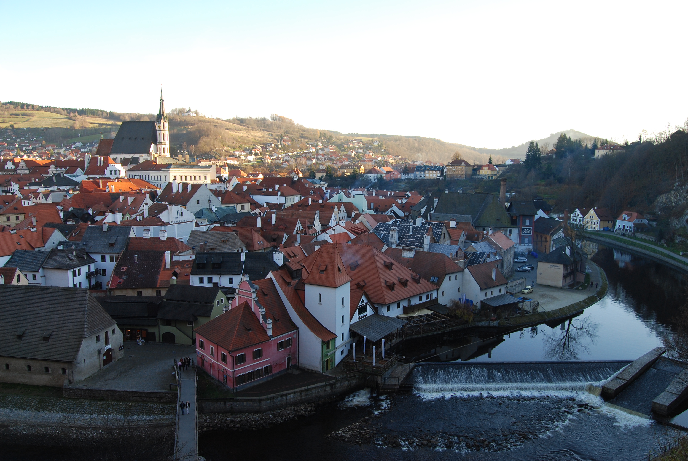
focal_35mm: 27
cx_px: 344
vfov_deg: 48.0
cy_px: 230
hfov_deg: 67.3
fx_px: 517
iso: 200
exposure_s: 1/60
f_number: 7.1
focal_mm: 18
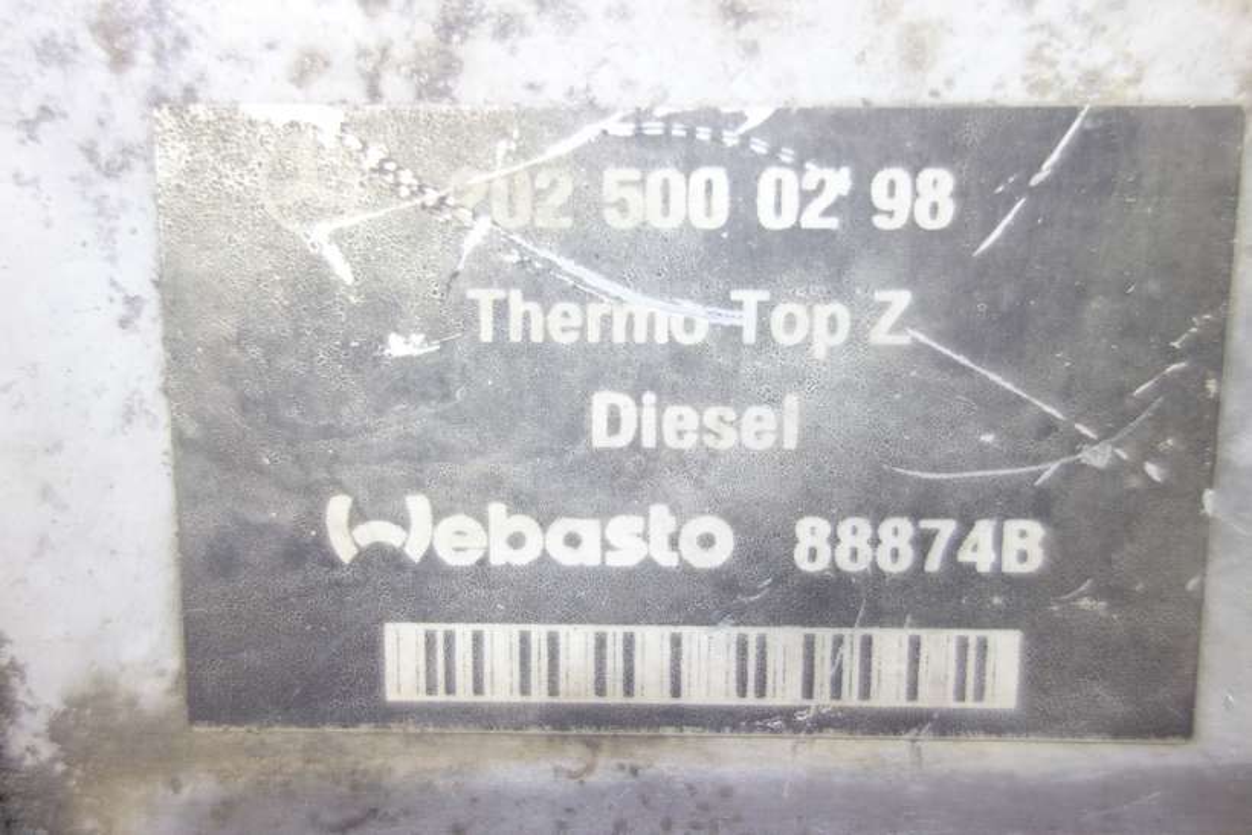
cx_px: 626
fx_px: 974
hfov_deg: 65.5
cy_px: 418
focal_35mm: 28
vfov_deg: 46.4
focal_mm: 10.4
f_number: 1.8
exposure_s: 1/30
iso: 160
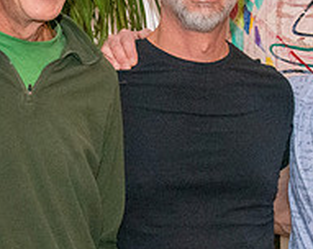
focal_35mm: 177
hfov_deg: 10.9
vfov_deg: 8.7
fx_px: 1636
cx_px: 135
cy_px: 111
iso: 5000
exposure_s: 1/100
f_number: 10
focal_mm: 38
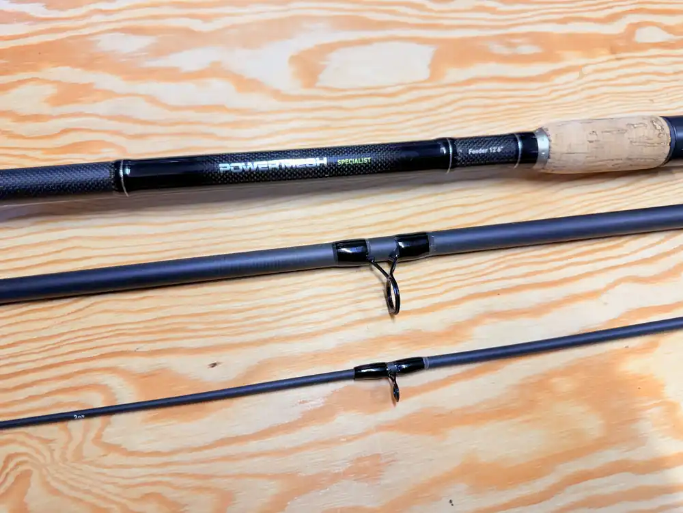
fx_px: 474
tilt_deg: -62.2
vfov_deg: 56.8
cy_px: 256
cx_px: 342
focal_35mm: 24
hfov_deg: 71.6
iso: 160
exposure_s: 1/100
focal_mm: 6.76
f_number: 1.78
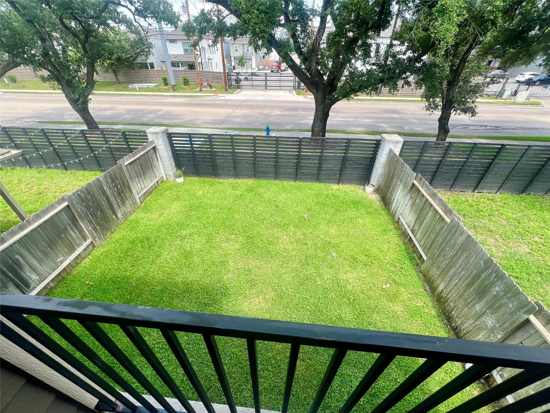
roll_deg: +0.7
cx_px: 275
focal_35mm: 13
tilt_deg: -32.1
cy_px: 206
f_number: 1.8
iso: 32
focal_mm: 1.57
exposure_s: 1/471
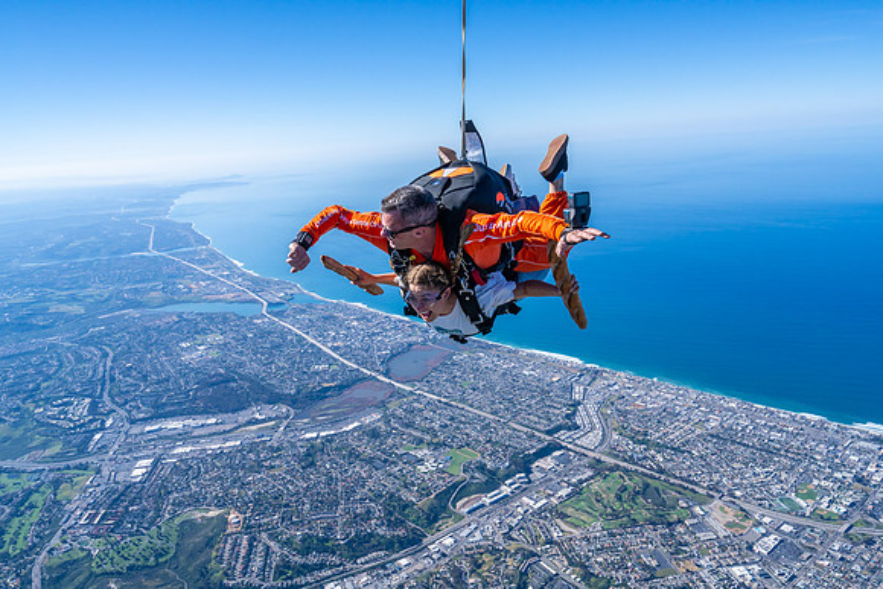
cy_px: 294
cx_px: 442
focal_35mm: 26
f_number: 11
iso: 800
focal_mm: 26
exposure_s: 1/1600
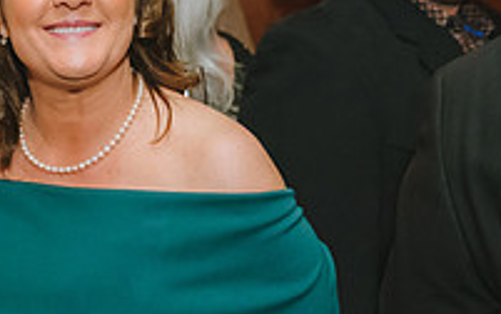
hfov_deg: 20.3
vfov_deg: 14.4
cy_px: 141
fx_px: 1244
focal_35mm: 91
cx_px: -197
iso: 3200
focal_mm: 31
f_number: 4
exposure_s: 1/160
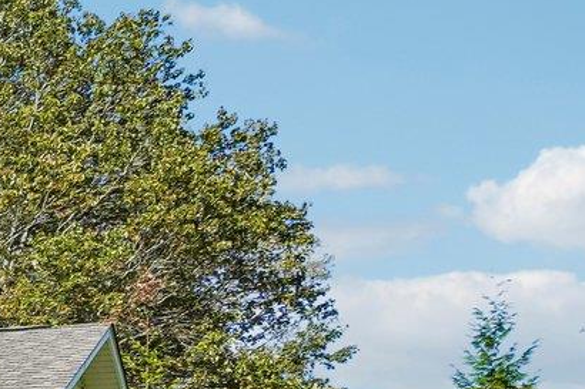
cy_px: 462
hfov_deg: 12.4
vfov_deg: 10.0
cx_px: -769
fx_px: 2193
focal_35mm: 135
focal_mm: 18
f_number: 8
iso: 100
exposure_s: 1/320
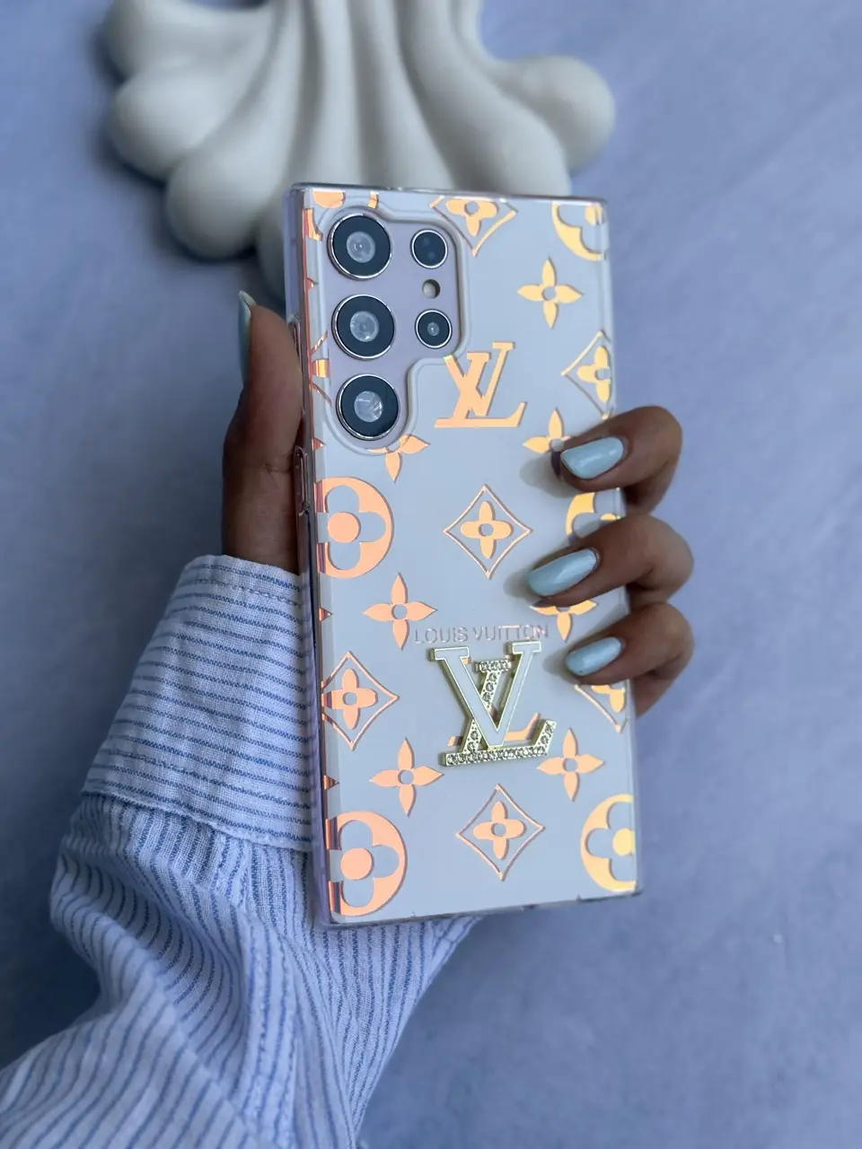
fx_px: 1594
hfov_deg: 30.3
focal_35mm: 48
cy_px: 574
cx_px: 431
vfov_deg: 39.7
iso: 64
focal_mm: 6.76
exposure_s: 1/1642
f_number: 1.78
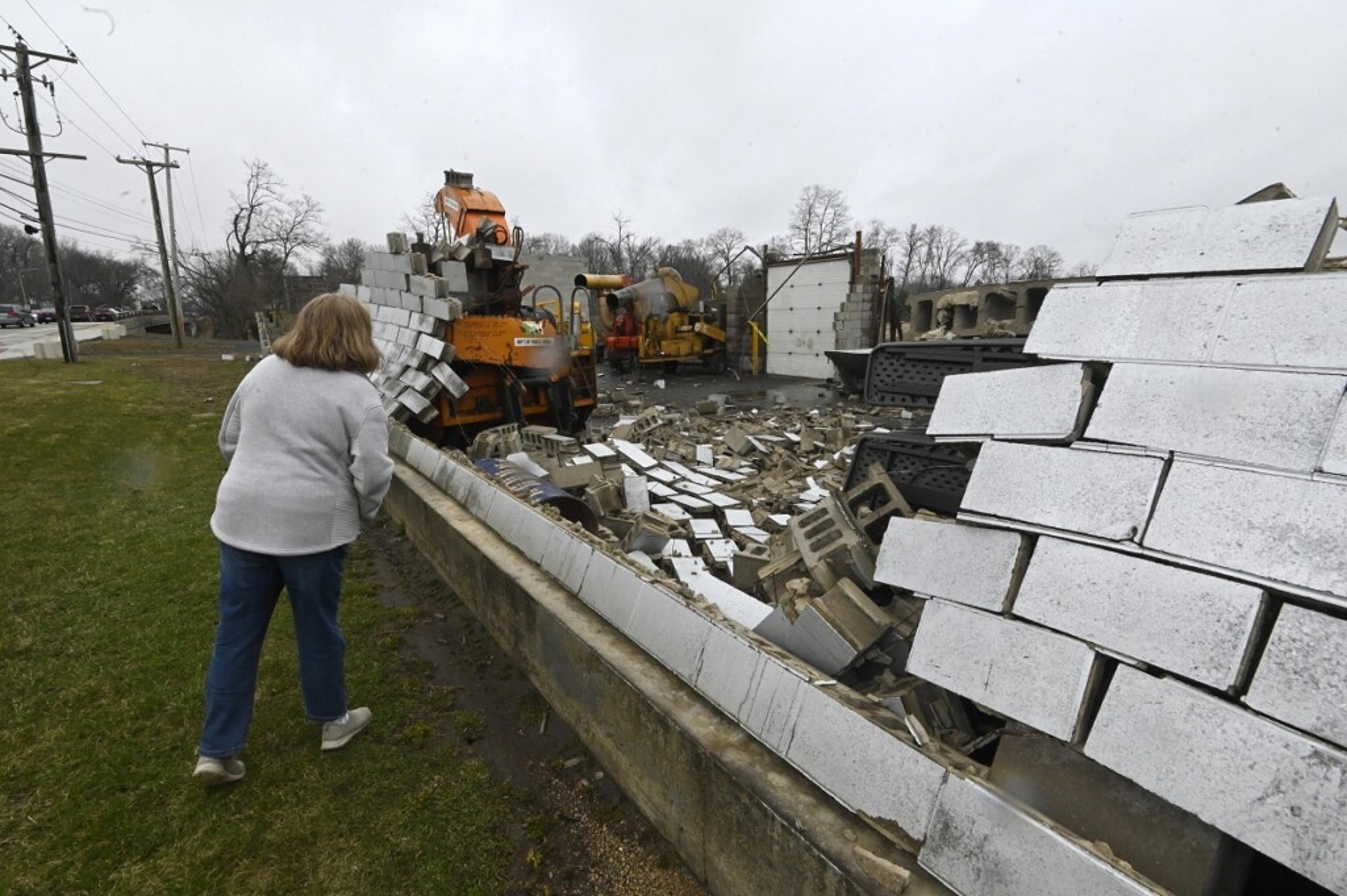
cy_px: 448
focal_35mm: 16
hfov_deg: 96.8
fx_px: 598
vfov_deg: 73.7
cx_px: 674
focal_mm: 16
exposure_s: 1/1250
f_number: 16
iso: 3200
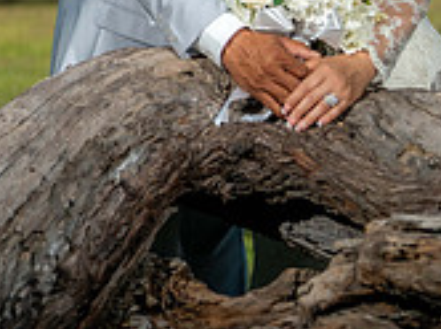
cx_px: 194
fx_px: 2226
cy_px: -244
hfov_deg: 11.3
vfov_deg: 8.2
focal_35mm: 175
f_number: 2.5
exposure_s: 1/5000
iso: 200
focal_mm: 67
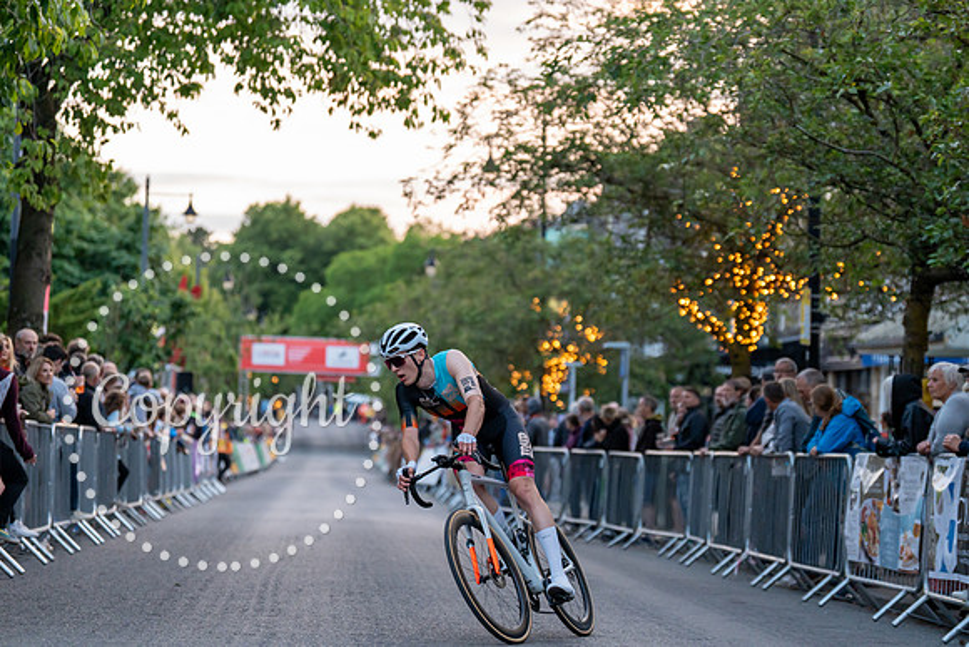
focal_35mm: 100
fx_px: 2692
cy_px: 324
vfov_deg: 13.7
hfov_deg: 20.4
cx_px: 484
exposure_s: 1/1000
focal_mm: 100
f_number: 2.8
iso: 3200
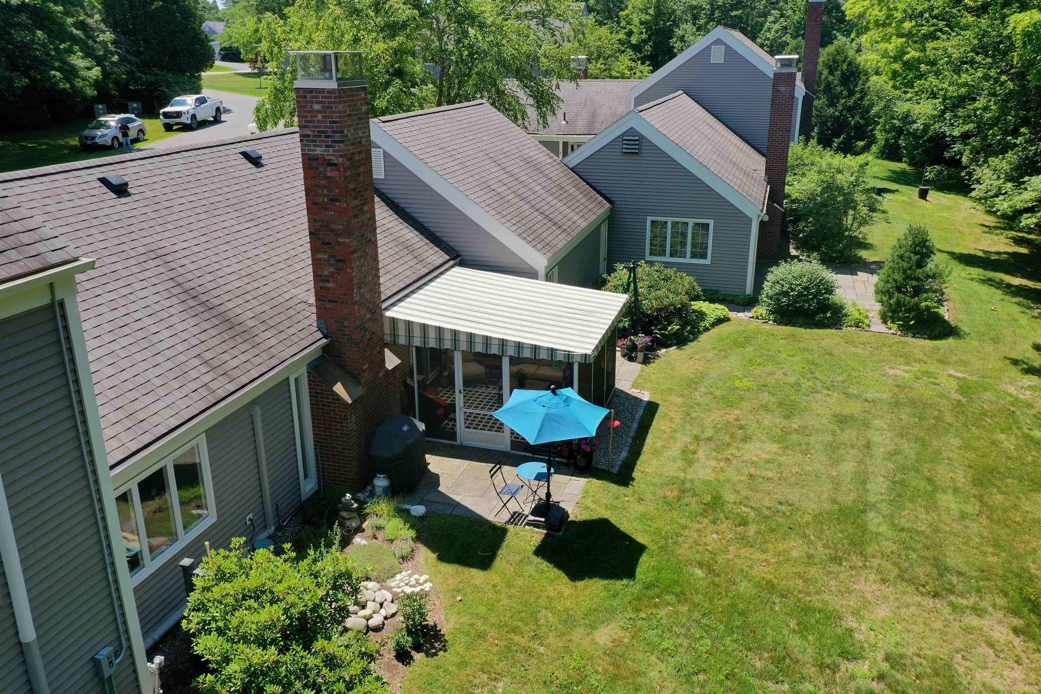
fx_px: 810
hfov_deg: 65.5
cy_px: 347
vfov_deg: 46.4
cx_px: 520
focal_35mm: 28
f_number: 5.6
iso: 100
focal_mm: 10.26
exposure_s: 1/320
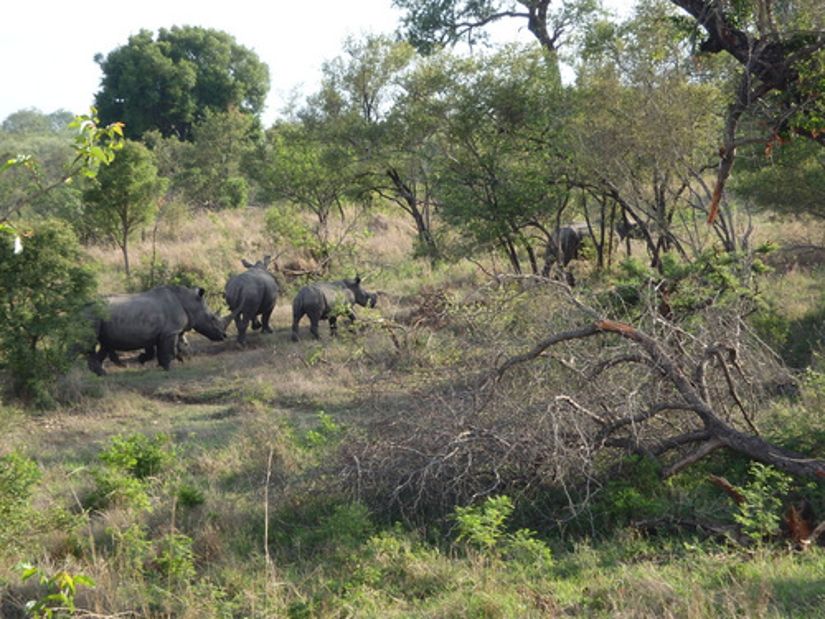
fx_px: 3337
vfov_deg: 10.6
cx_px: 412
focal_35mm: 140
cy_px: 310
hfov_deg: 14.1
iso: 200
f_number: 5.9
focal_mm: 25
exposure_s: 1/200
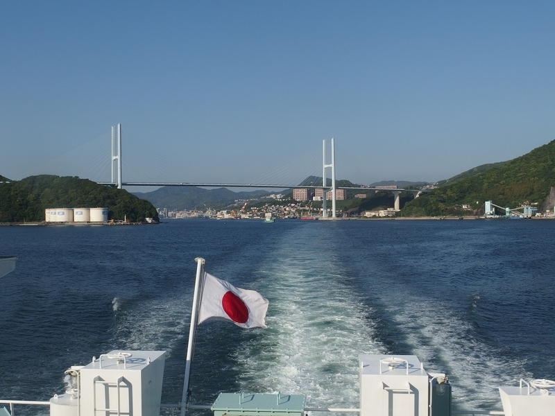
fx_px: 738
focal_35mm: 46
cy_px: 208
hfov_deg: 41.2
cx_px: 278
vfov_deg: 31.5
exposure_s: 1/640
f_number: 7.1
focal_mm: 8.3
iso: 100
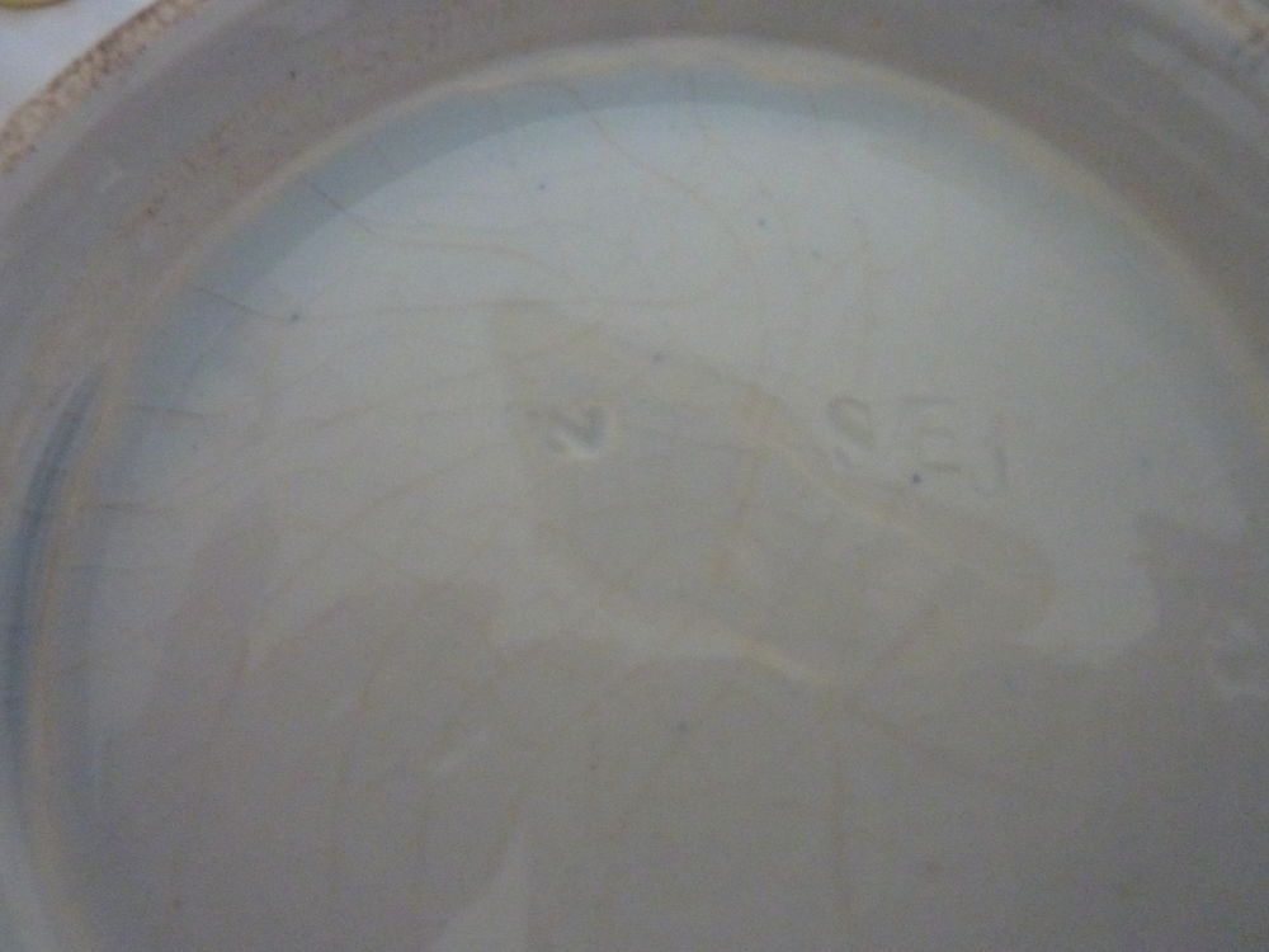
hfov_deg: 69.4
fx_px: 916
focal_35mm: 25
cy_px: 476
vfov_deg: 54.9
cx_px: 634
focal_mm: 4.1
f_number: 3.3
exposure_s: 1/25
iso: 800
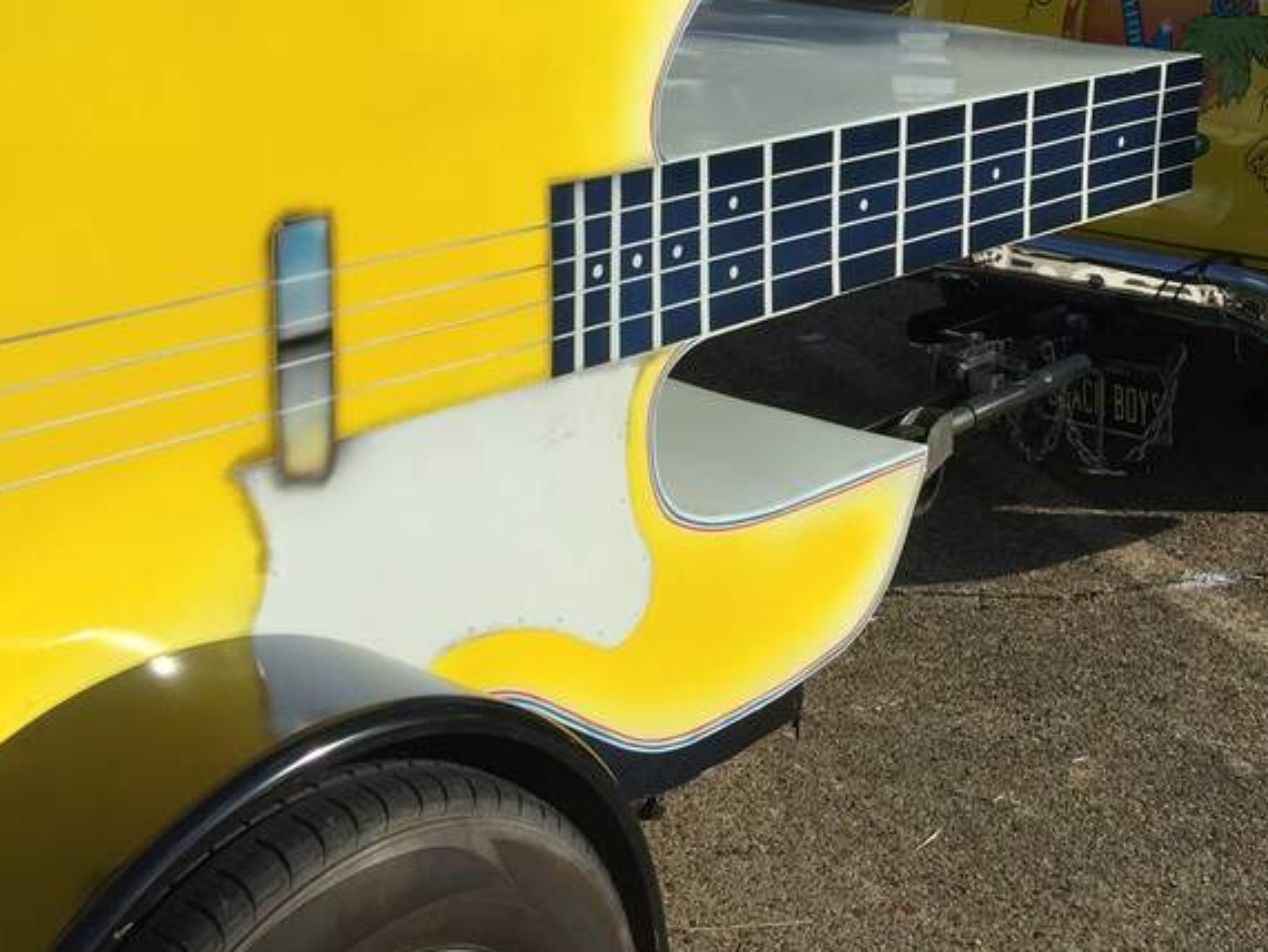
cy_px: 269
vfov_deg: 23.9
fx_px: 2235
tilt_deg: -11.1
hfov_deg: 31.1
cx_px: 963
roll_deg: -1.8
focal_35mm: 61
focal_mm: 4.15
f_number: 2.2
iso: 32
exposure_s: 1/3049
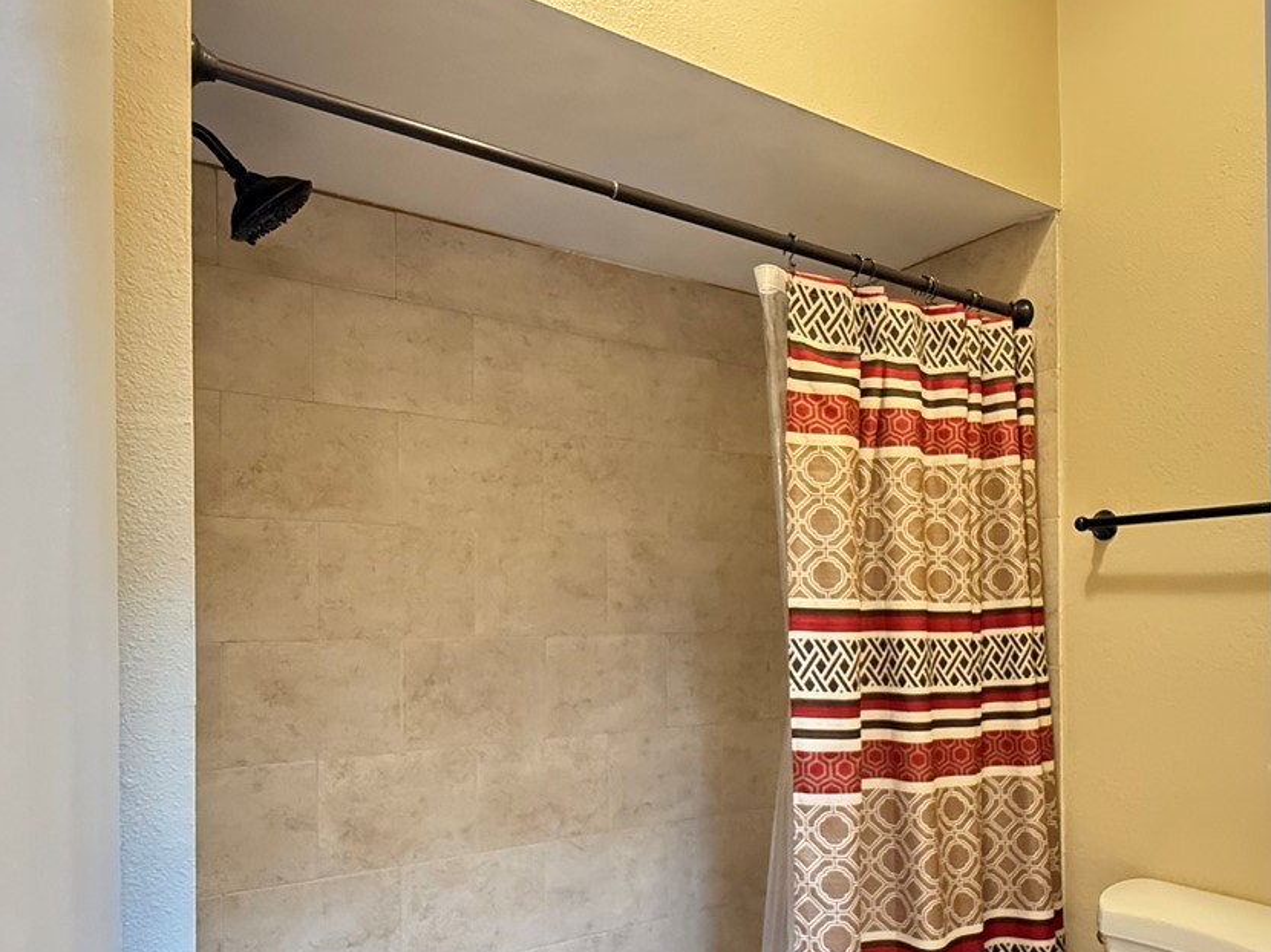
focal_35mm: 27
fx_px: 991
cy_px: 611
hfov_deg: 63.9
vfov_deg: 50.7
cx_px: 832
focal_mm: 2.22
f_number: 2.2
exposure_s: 1/60
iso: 1000
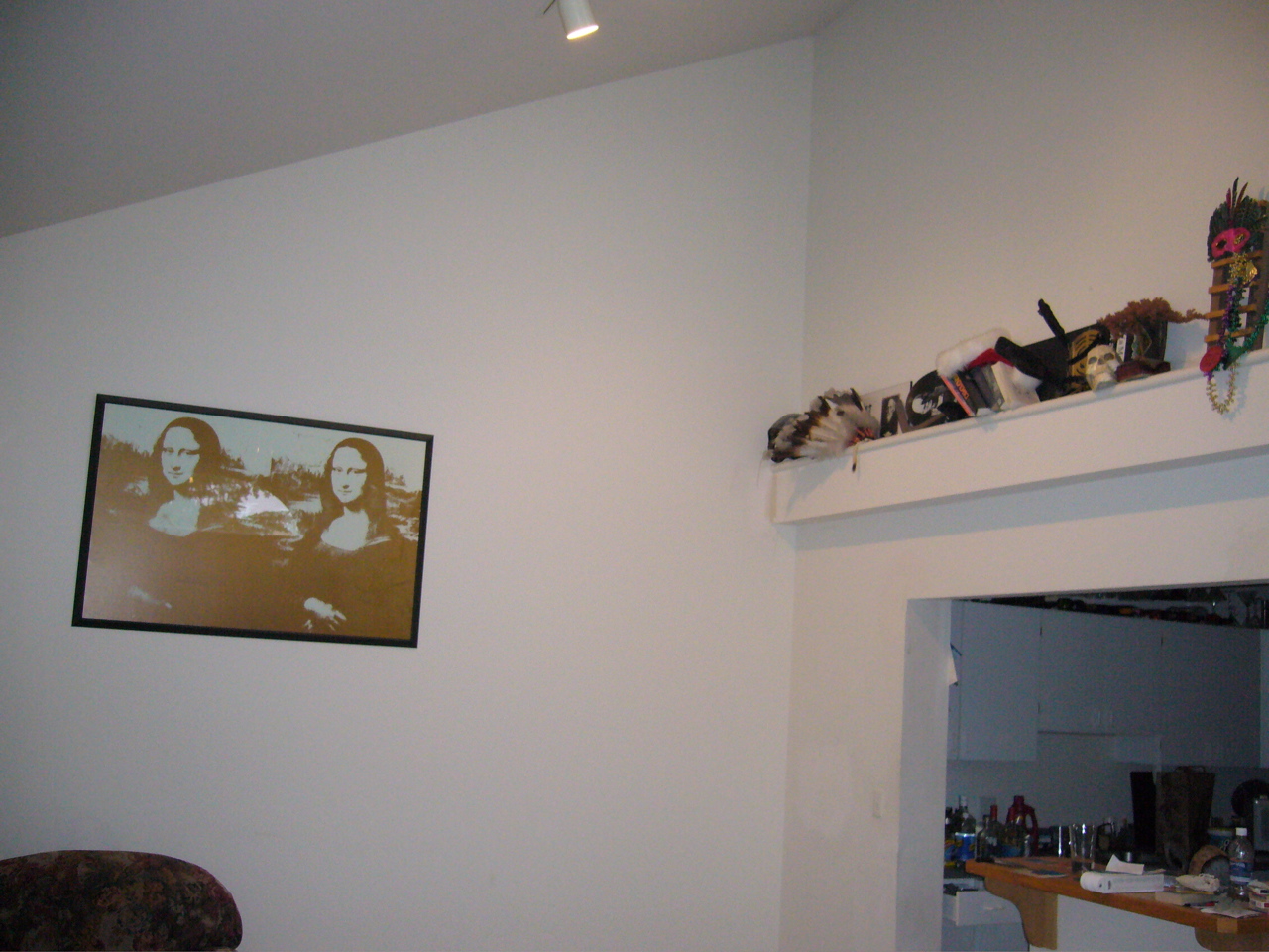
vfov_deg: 40.7
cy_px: 476
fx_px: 1283
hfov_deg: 52.6
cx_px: 634
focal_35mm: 35
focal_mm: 5.8
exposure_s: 1/60
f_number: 2.8
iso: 320
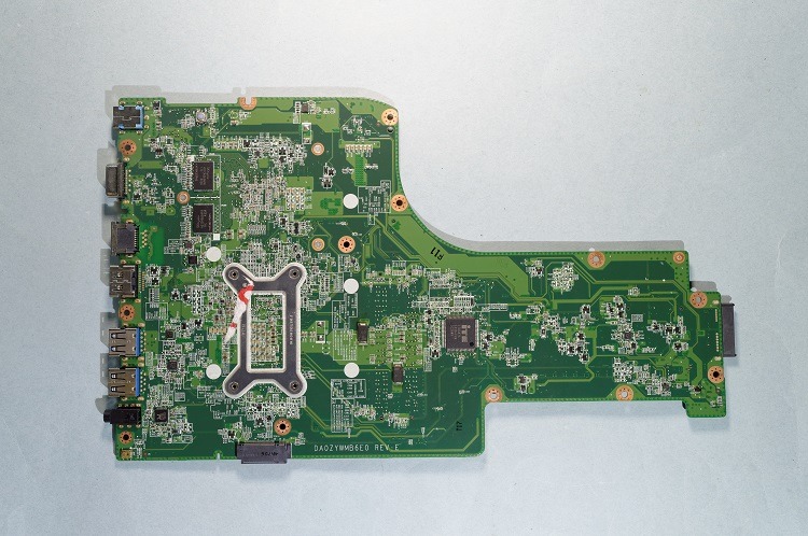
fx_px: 740
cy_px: 268
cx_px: 404
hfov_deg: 57.3
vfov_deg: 39.9
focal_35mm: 33
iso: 100
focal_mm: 22
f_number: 8
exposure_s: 1/5
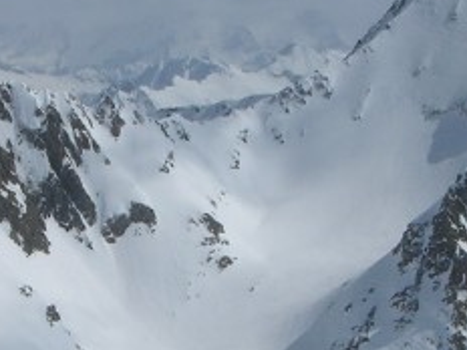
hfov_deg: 11.5
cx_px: 145
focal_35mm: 172
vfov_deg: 8.6
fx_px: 2320
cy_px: 322
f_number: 7.2
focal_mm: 10
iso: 50
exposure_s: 1/600
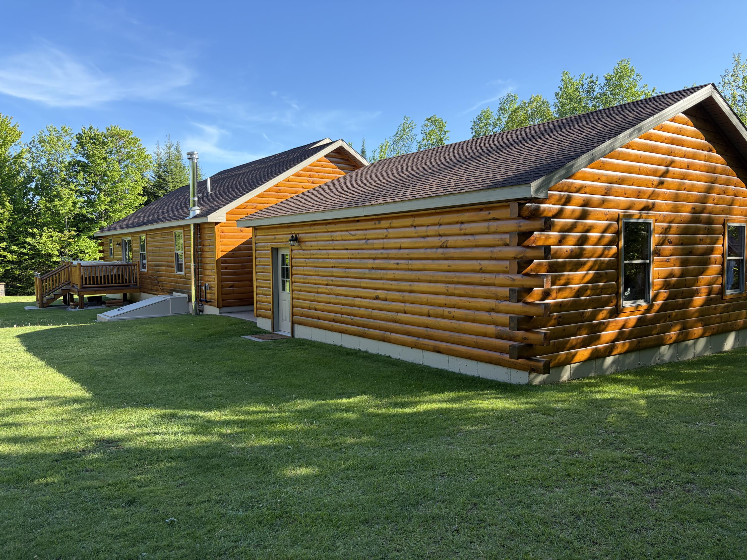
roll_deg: +0.9
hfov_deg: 67.3
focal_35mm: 26
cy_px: 280
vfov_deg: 53.1
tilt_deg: -2.3
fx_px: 561
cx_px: 374
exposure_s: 1/694
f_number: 1.6
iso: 50
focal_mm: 5.96
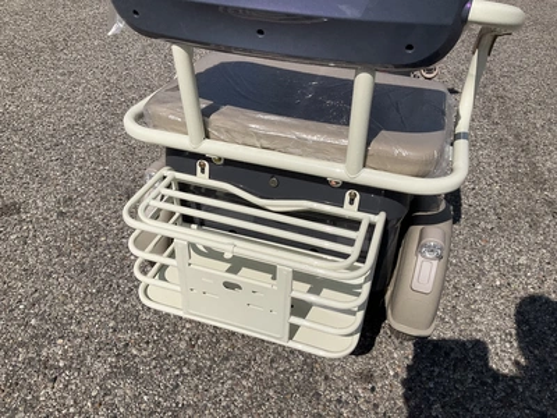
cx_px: 278
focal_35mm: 29
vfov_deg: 48.2
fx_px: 467
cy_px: 209
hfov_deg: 61.7
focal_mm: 3
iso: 25
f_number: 1.8
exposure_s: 1/5814
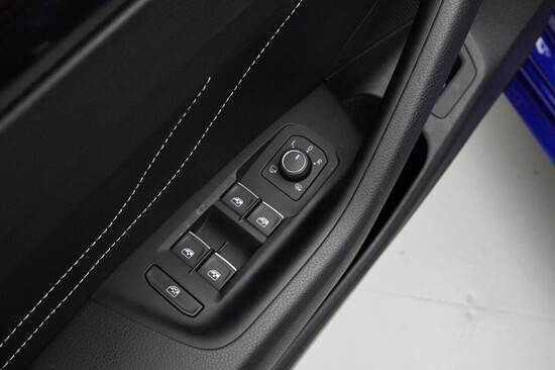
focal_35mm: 36
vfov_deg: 36.8
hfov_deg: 53.2
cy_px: 185
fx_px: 555
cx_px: 278
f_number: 7.1
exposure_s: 1/320
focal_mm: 24
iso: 6400
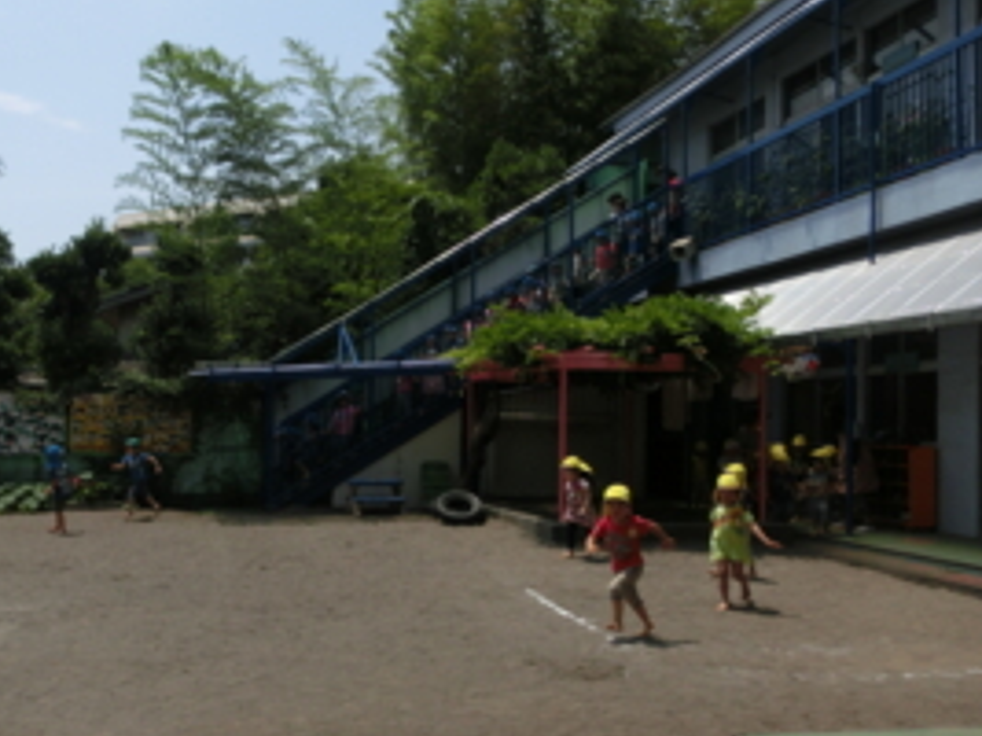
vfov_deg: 39.6
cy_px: 408
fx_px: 1021
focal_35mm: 36
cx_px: 265
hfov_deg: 49.6
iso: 80
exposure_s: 1/2000
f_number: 3
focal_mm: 4.24
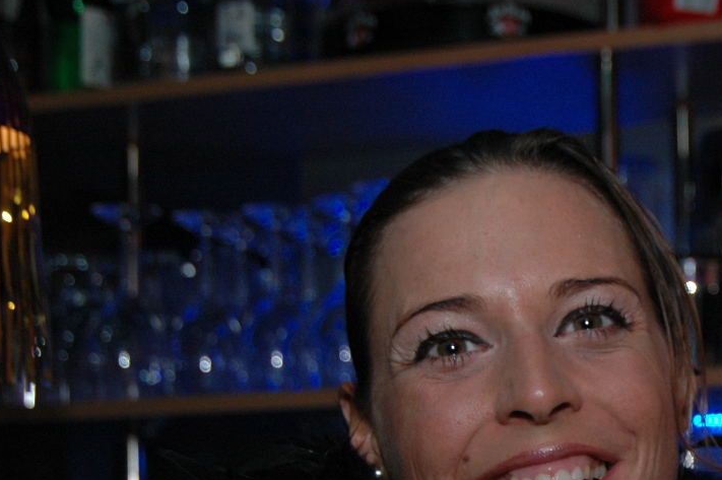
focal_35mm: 111
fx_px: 2226
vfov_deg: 12.2
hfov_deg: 18.1
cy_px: 463
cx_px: 684
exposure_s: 1/60
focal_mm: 35
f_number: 5
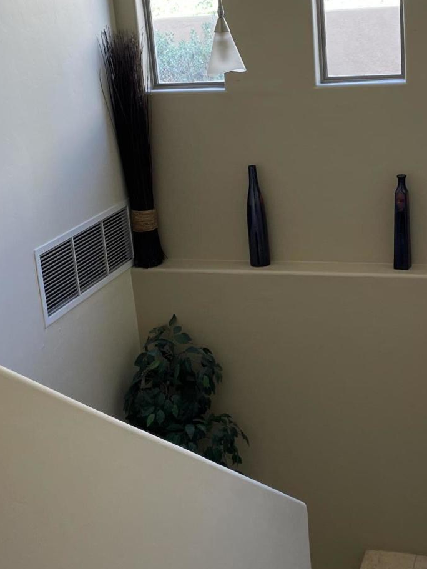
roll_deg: +3.4
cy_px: 229
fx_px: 937
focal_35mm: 57
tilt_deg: -13.7
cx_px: 302
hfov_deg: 25.5
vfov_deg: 33.7
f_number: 1.6
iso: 64
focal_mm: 4.2
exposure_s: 1/121
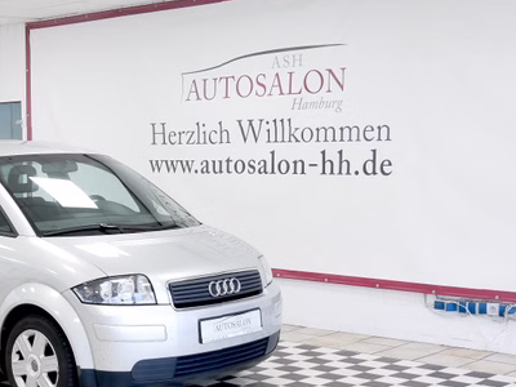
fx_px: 1014
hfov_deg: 27.9
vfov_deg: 21.5
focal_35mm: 68
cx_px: 92
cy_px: 257
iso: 800
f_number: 3.8
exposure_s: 1/60
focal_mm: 17
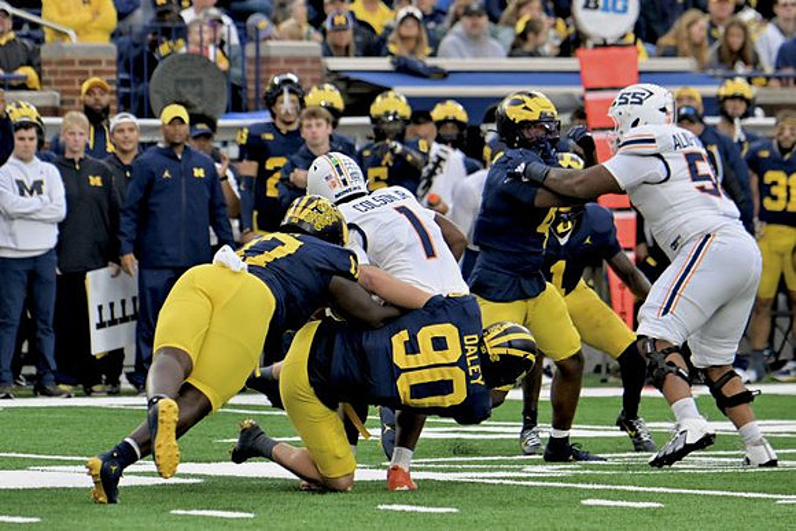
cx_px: 398
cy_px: 266
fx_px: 9620
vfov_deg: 3.2
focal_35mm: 435
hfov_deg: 4.7
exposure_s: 1/1250
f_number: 5.6
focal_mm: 290
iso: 2500
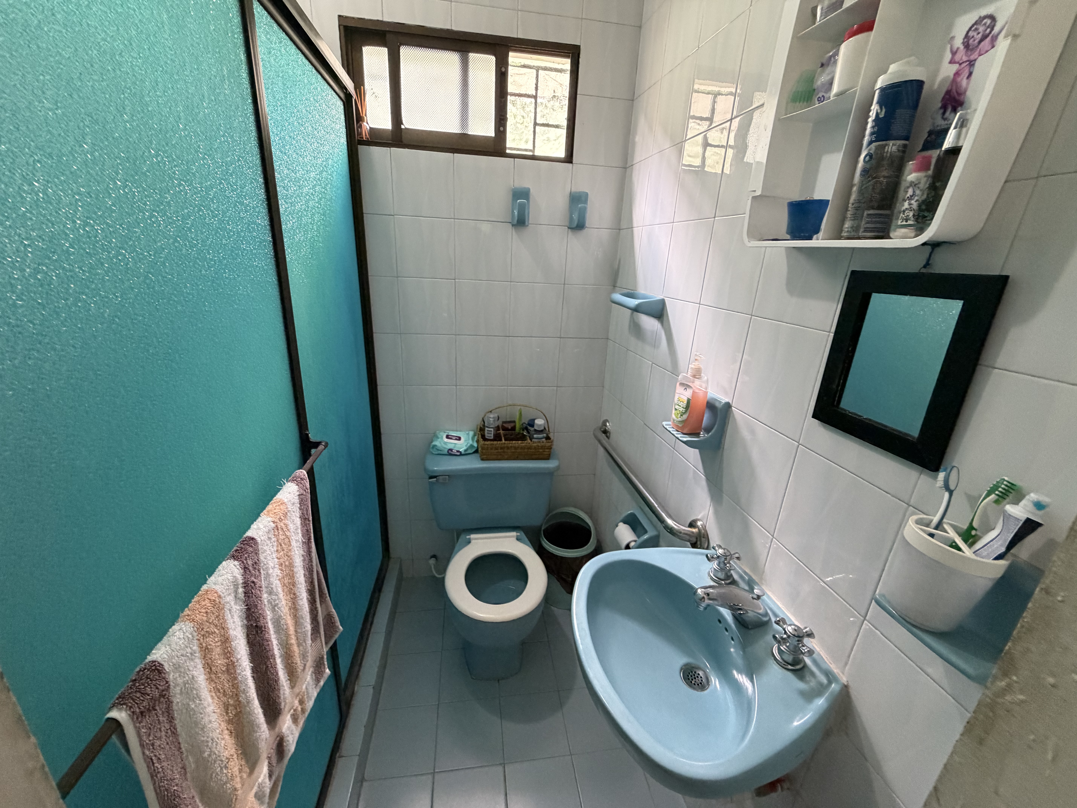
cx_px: 538
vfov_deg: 85.7
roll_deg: -2.3
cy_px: 404
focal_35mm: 14
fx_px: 436
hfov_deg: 102.1
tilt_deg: -18.6
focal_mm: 2.22
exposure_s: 1/60
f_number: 2.2
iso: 400
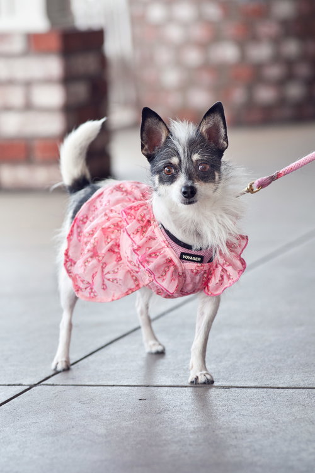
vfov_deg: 17.1
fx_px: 1576
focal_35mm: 120
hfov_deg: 11.4
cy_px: 236
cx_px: 158
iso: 1600
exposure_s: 1/800
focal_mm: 120
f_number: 4.5
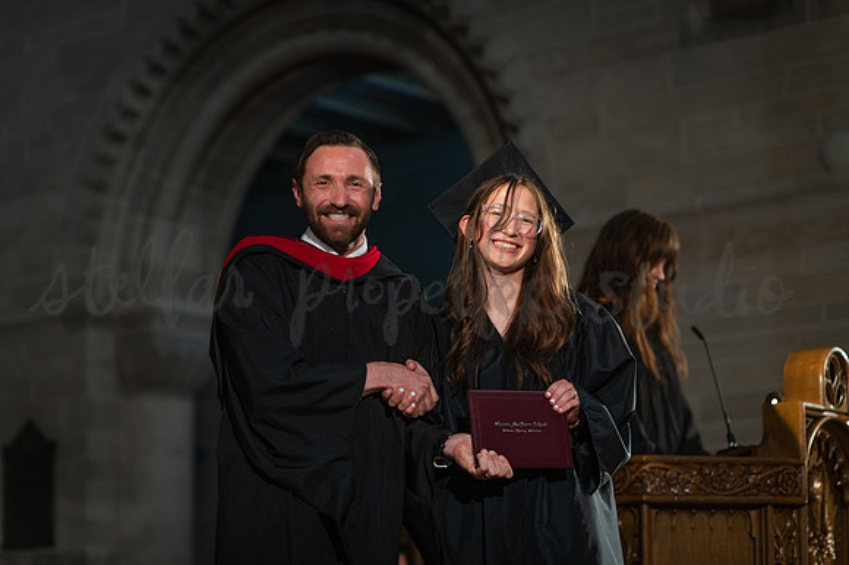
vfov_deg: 16.1
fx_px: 2003
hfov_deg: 23.9
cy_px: 282
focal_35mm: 85
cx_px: 424
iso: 1250
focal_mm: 85
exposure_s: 1/320
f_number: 2.5
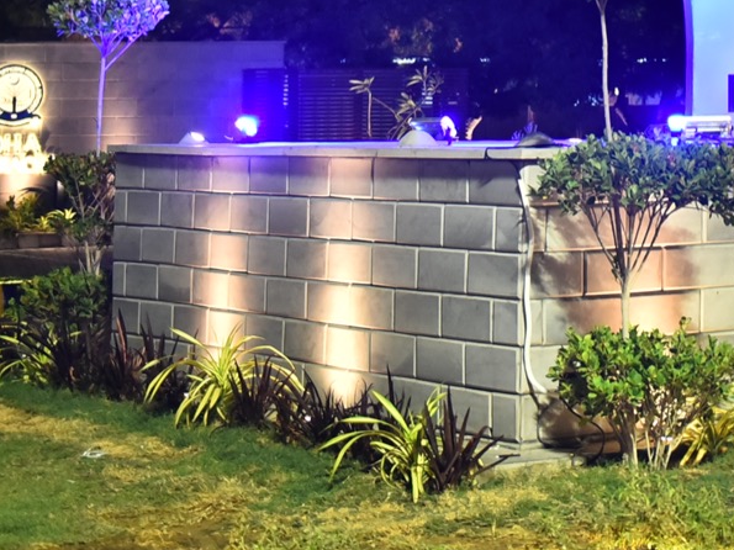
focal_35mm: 118
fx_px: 2502
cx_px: 859
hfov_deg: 16.1
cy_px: -218
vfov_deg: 12.1
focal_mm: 38
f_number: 2.8
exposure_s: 1/80
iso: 2000
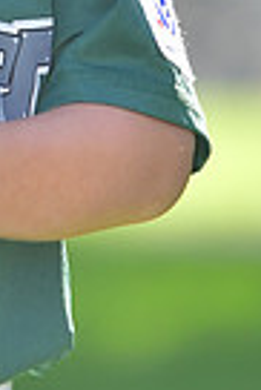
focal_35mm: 1056
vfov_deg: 1.9
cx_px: -142
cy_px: -249
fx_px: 11455
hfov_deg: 1.3
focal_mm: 165
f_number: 4
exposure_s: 1/1000
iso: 400
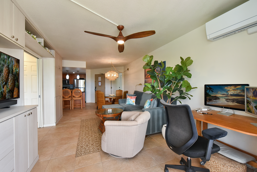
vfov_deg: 77.4
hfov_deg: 100.4
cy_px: 86
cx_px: 128
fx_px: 107
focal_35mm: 15
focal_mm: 15
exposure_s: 1/15
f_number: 16
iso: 1400
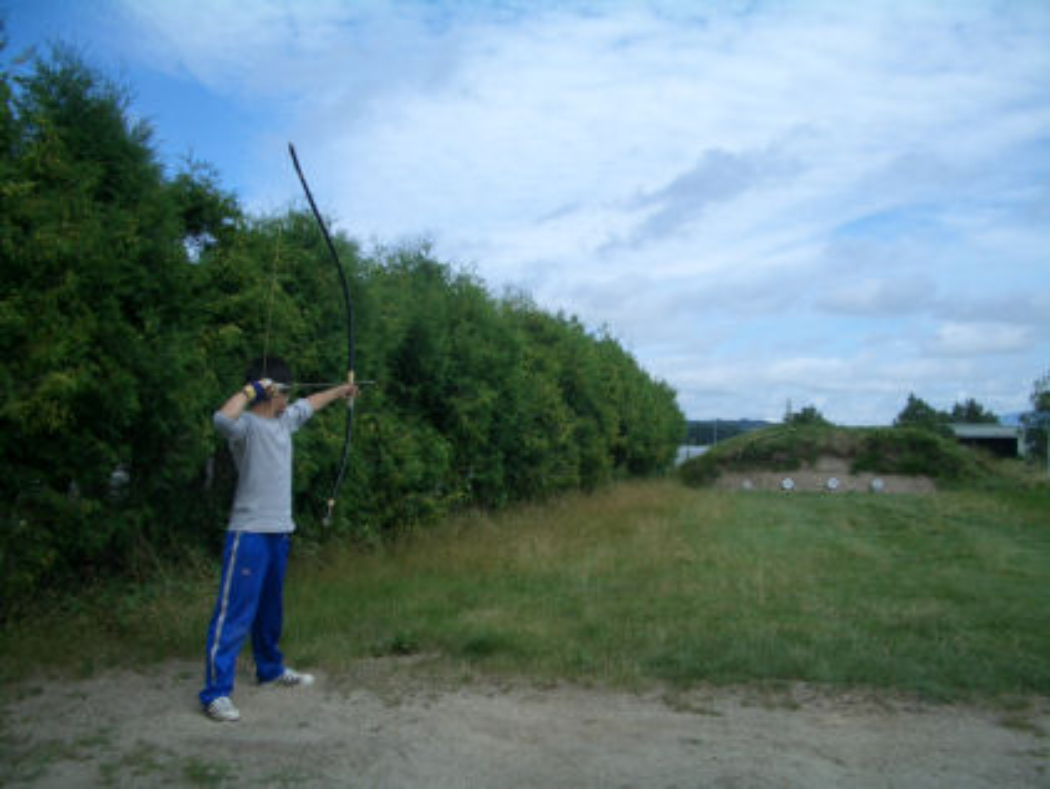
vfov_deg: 40.7
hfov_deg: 52.6
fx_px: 1062
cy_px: 394
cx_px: 525
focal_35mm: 35
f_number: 4.3
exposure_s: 1/640
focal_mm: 5.8
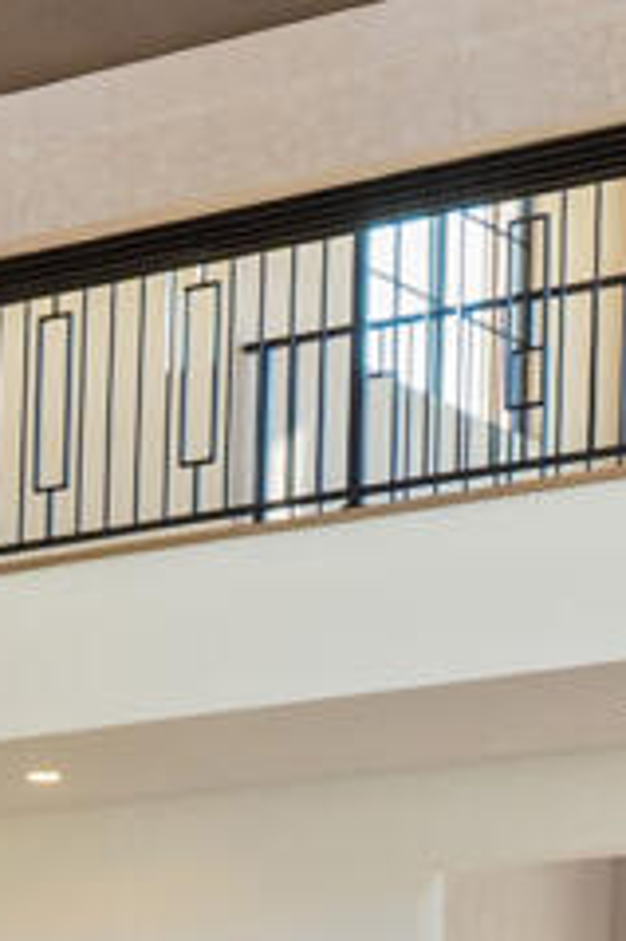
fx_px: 4101
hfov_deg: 7.8
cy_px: 1518
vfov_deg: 12.3
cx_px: -1150
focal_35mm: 157
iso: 250
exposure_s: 1/4
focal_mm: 10
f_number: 9
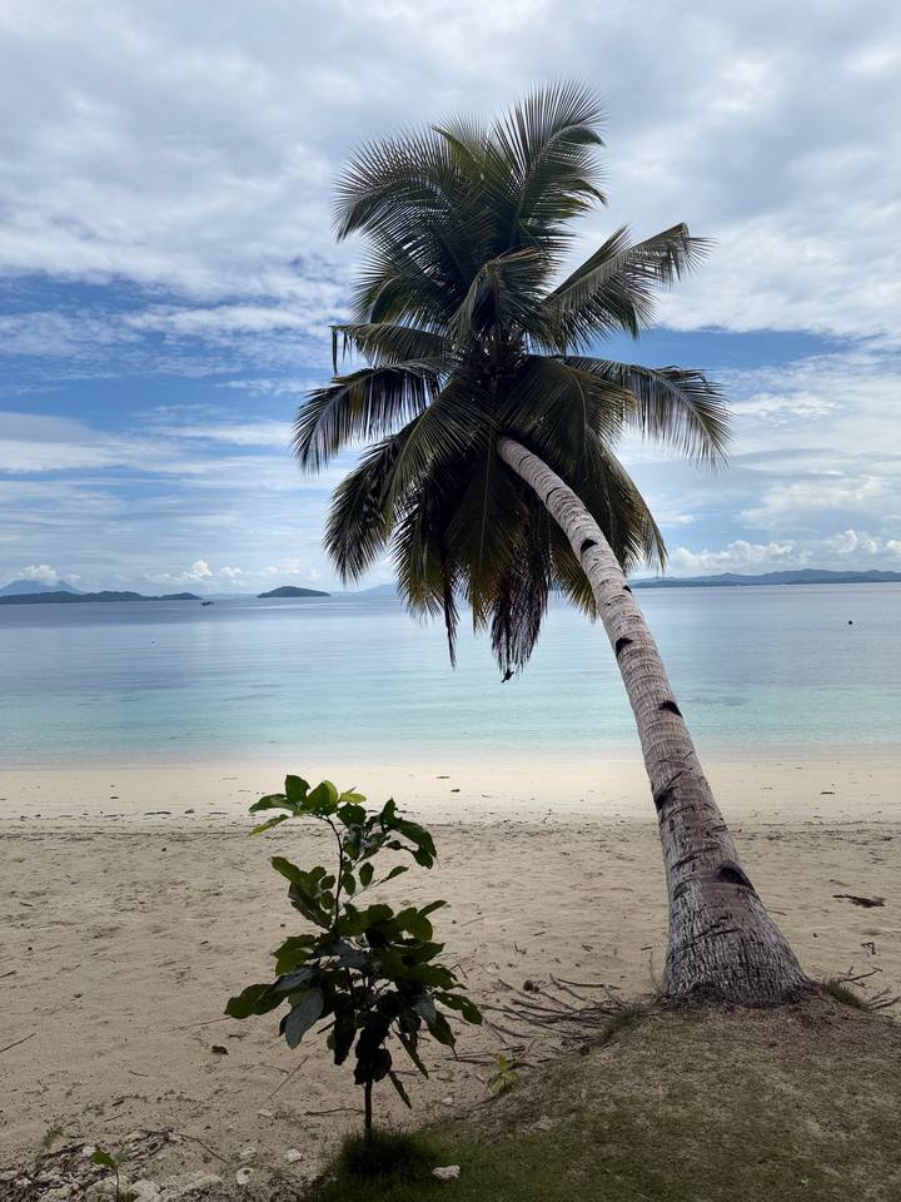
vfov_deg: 71.6
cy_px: 601
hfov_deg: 56.8
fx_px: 833
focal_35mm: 24
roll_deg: +1.5
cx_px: 450
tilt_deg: -0.6
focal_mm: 6.76
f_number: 1.78
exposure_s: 1/9091
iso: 80
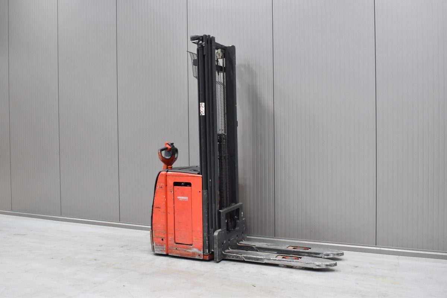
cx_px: 224
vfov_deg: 38.4
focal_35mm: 34
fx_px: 428
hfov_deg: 55.1
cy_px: 149
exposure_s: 1/30
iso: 1600
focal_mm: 23
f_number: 5.6
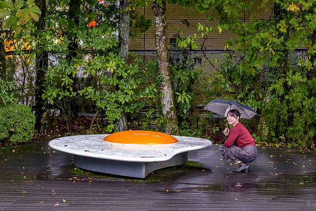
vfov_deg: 10.4
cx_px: 163
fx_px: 1155
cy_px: 59
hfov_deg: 15.6
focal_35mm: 132
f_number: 2.8
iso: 280
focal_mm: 70
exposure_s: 1/160
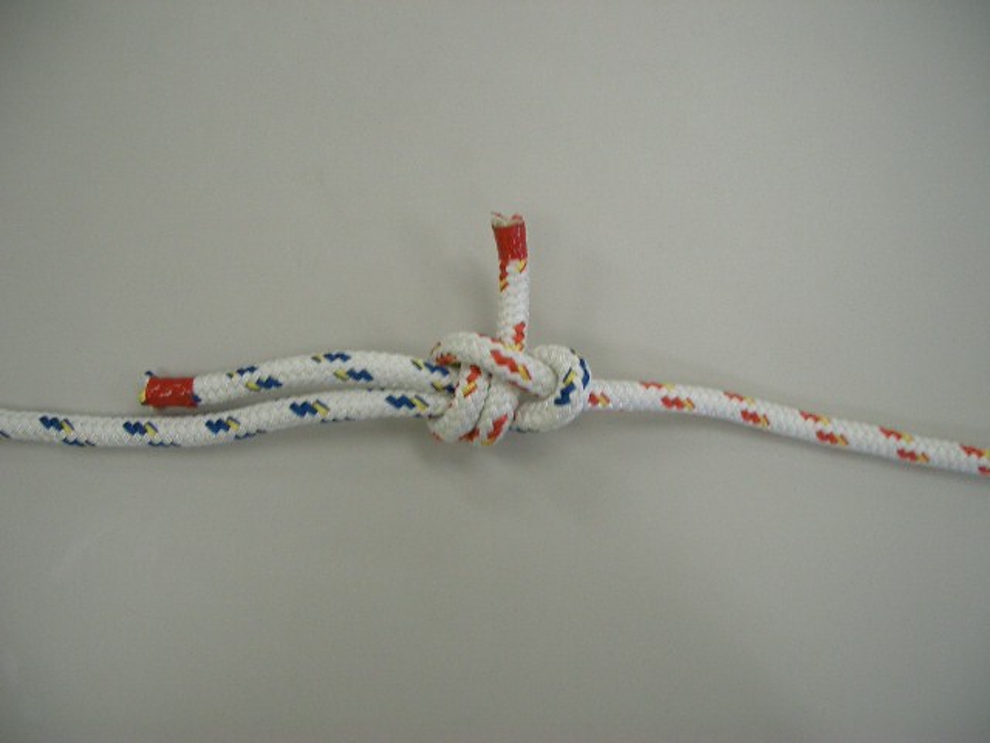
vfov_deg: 40.7
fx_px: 1001
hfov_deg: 52.6
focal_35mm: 35
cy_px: 372
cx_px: 495
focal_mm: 5.8
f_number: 2.6
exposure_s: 1/60
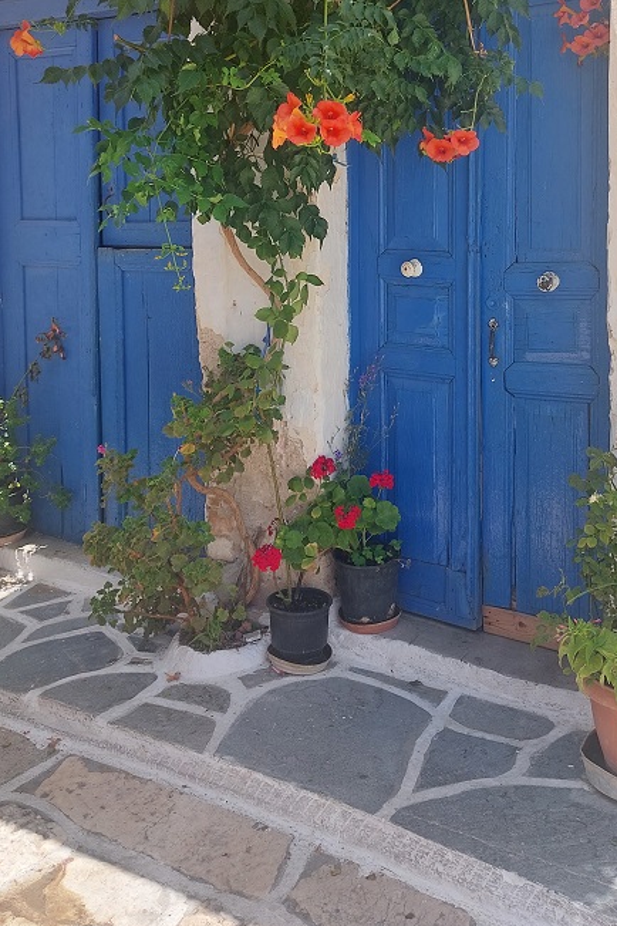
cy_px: 266
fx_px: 1003
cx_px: 349
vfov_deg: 48.2
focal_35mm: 39
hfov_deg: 34.2
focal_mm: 5.23
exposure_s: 1/274
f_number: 1.8
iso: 25
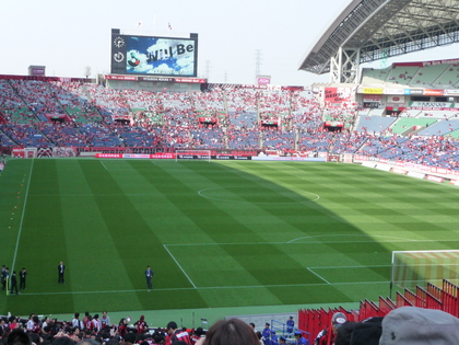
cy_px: 172
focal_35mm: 55
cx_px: 230
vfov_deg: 26.6
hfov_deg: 34.9
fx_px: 729
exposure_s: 1/320
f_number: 4.3
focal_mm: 9.3
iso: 160
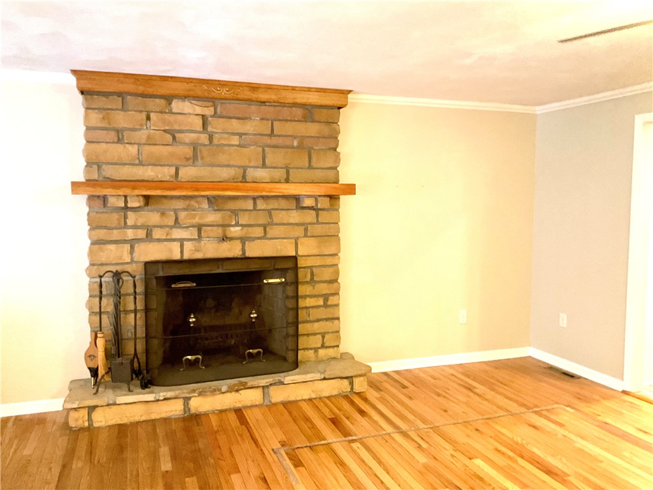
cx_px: 326
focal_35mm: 29
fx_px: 547
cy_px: 245
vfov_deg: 48.2
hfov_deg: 61.7
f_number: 1.8
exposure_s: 1/60
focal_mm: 3
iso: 250
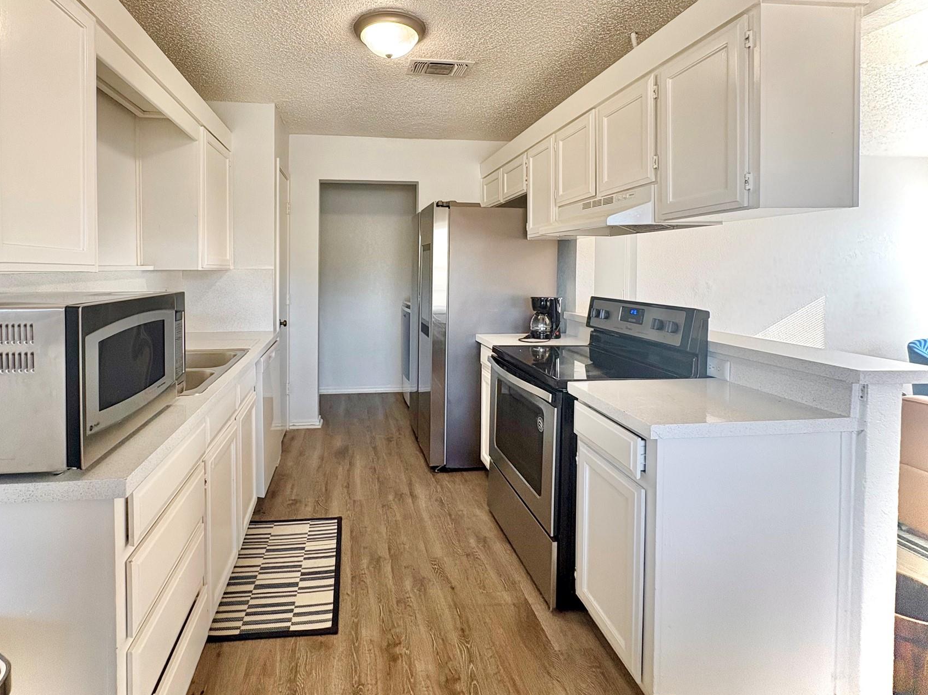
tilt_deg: -0.7
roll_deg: +0.7
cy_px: 279
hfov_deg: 90.4
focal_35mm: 17
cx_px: 394
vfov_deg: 73.9
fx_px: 456
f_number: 2.2
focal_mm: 2.22
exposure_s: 1/60
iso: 125
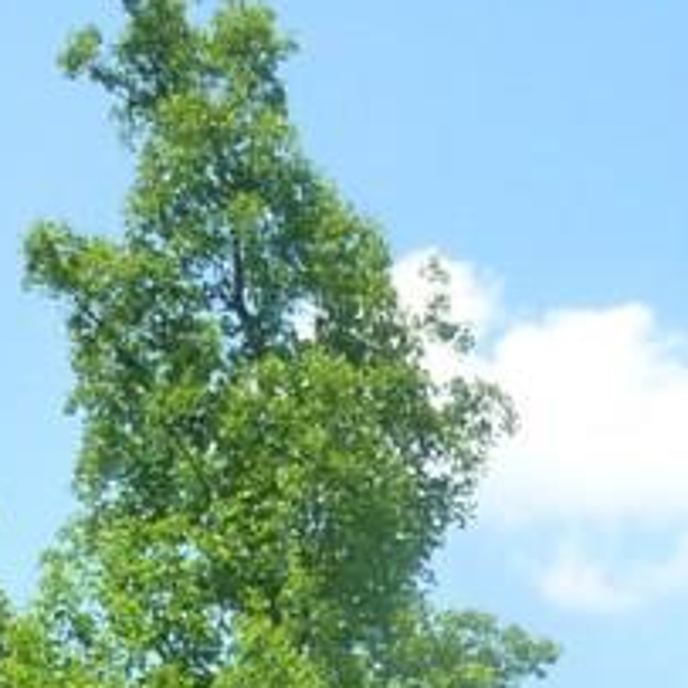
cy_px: 993
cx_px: 613
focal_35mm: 125
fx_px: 2811
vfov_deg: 13.3
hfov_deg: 13.8
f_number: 3.3
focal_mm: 4.7
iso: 160
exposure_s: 1/640
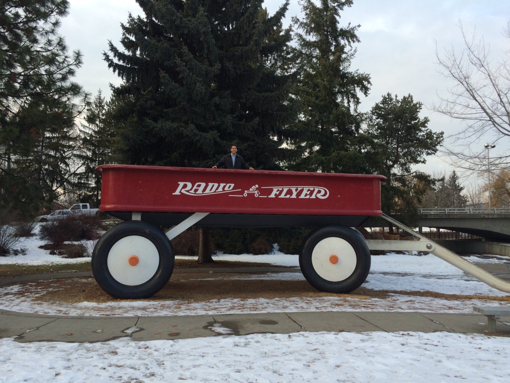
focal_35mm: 29
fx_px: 427
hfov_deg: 61.7
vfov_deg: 48.2
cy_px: 192
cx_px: 255
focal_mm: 4.15
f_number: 2.2
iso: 32
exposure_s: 1/191
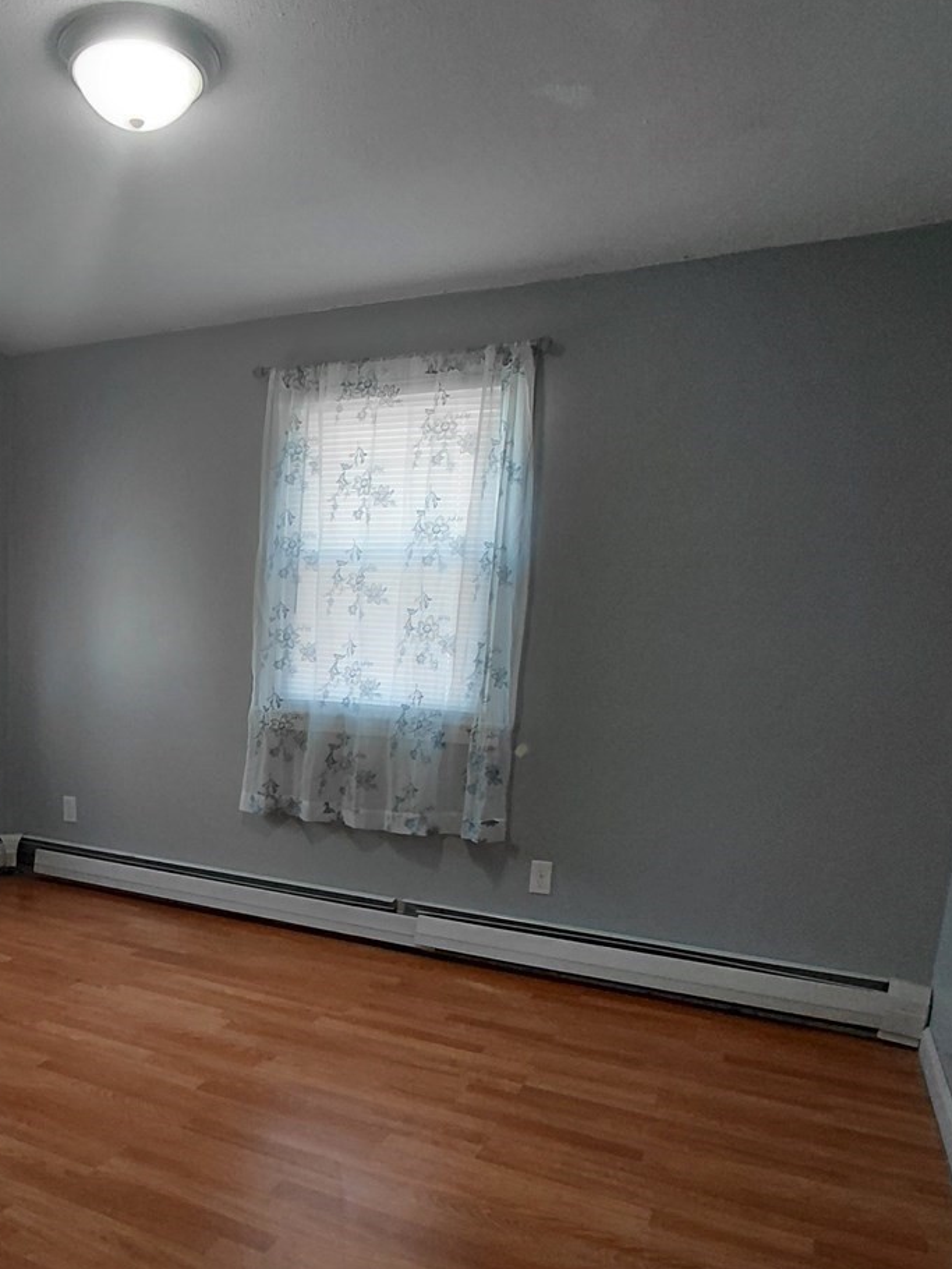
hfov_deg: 49.1
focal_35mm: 27
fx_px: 990
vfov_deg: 63.2
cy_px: 873
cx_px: 224
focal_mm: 1.64
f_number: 2.2
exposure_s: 1/60
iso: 50
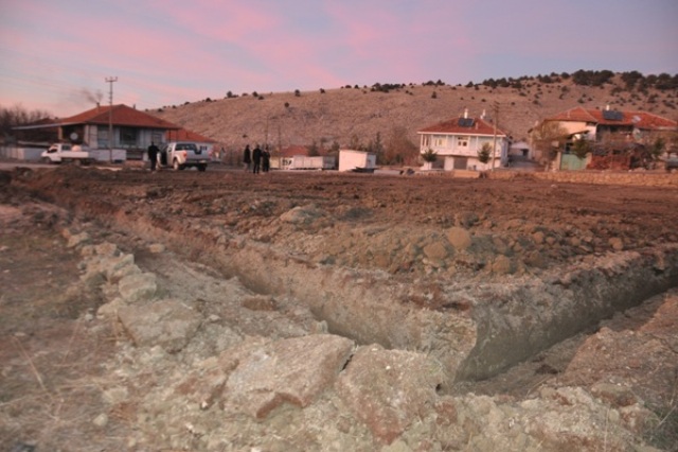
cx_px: 339
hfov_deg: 67.4
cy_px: 226
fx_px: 508
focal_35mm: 27
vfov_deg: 47.9
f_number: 3.5
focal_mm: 18
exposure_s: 1/60
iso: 800
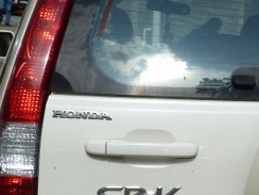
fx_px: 808
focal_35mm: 108
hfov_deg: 17.8
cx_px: 260
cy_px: 156
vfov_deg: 13.6
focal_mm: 5.9
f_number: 5.6
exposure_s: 1/400
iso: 80
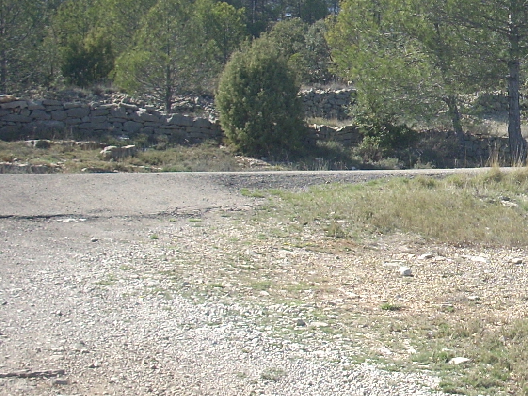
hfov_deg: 21.5
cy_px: 138
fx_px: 1327
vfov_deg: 16.9
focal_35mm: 87
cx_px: 566
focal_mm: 6.2
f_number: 5.6
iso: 64
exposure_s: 1/142
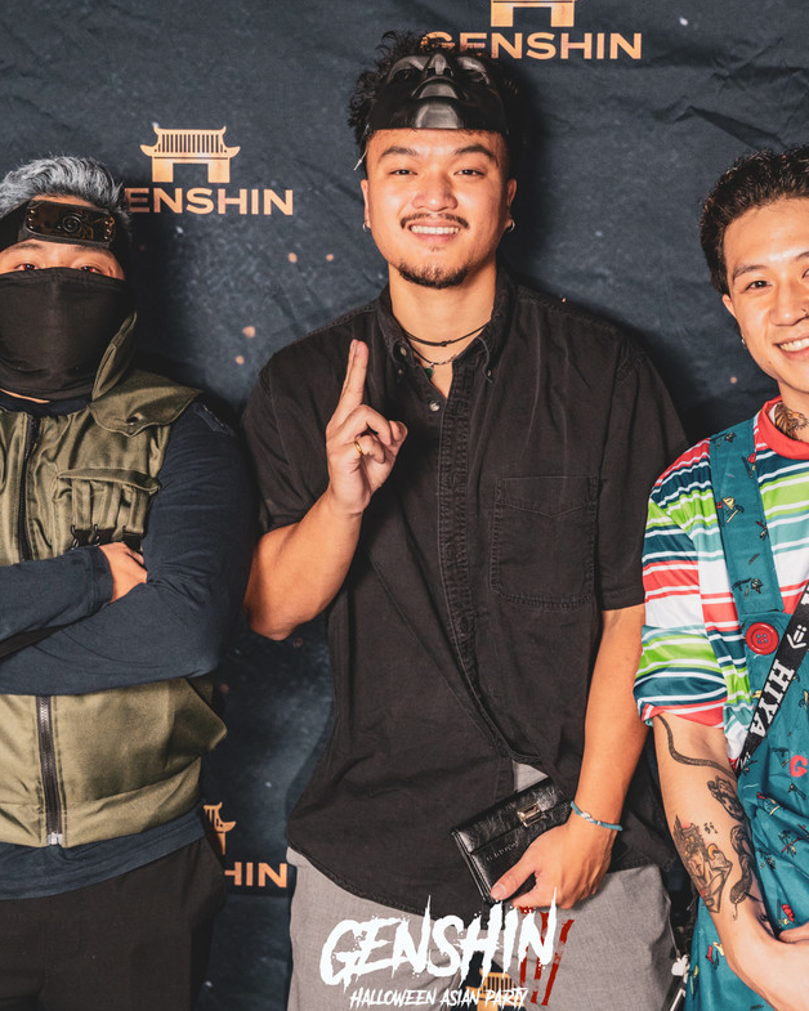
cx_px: 429
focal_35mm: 58
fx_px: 1736
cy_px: 438
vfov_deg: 32.4
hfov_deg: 26.2
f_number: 4
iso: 1250
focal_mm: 35.4
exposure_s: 1/60
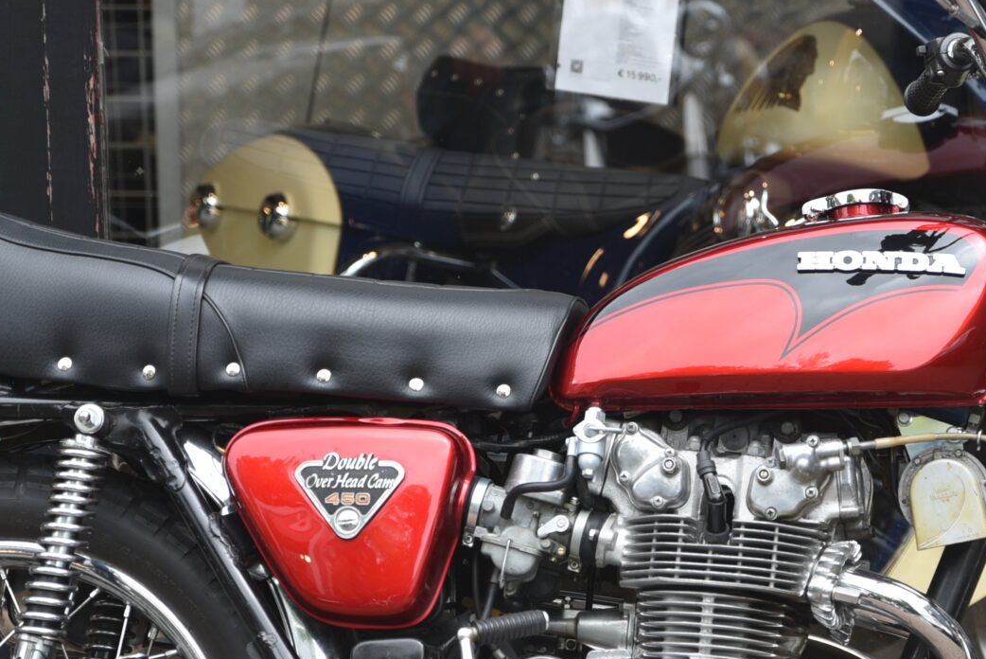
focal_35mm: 172
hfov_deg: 11.9
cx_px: 689
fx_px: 4713
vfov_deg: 8.0
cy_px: 488
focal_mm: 70
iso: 100
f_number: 3.2
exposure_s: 1/60
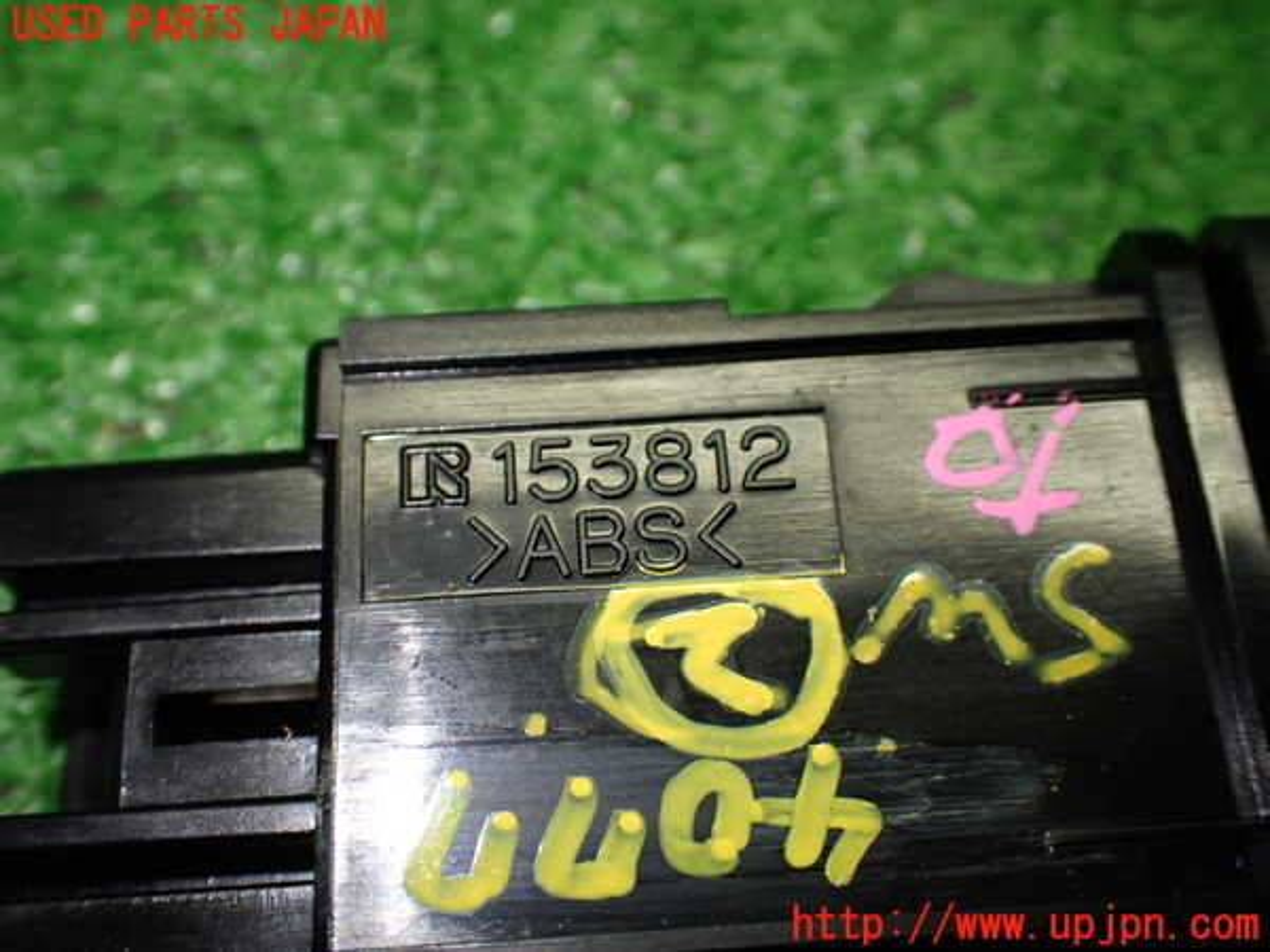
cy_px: 476
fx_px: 1394
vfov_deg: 37.7
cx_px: 635
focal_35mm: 38
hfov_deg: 49.0
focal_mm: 6.83
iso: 320
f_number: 2.7
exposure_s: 1/160
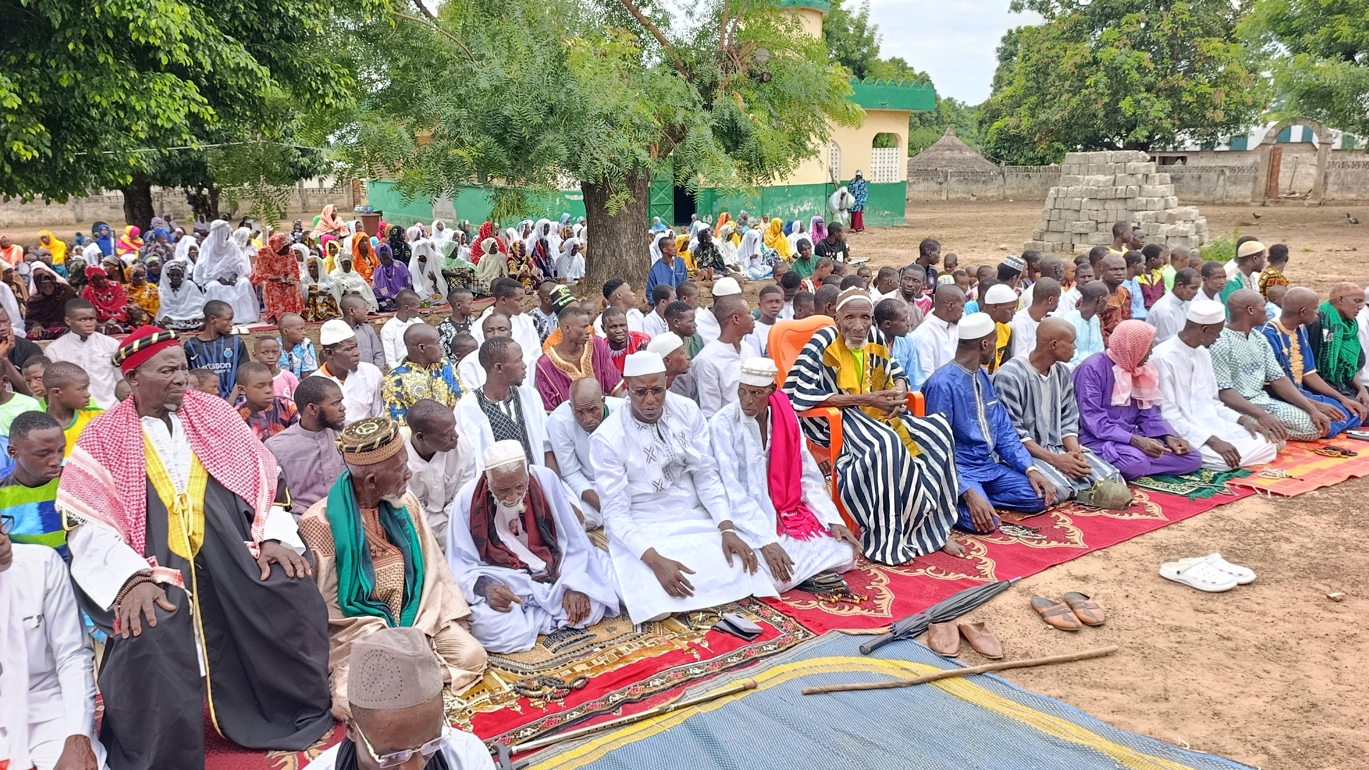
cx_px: 696
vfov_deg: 44.4
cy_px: 371
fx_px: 944
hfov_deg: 71.9
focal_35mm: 26
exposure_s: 1/100
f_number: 1.65
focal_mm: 6.11
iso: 56
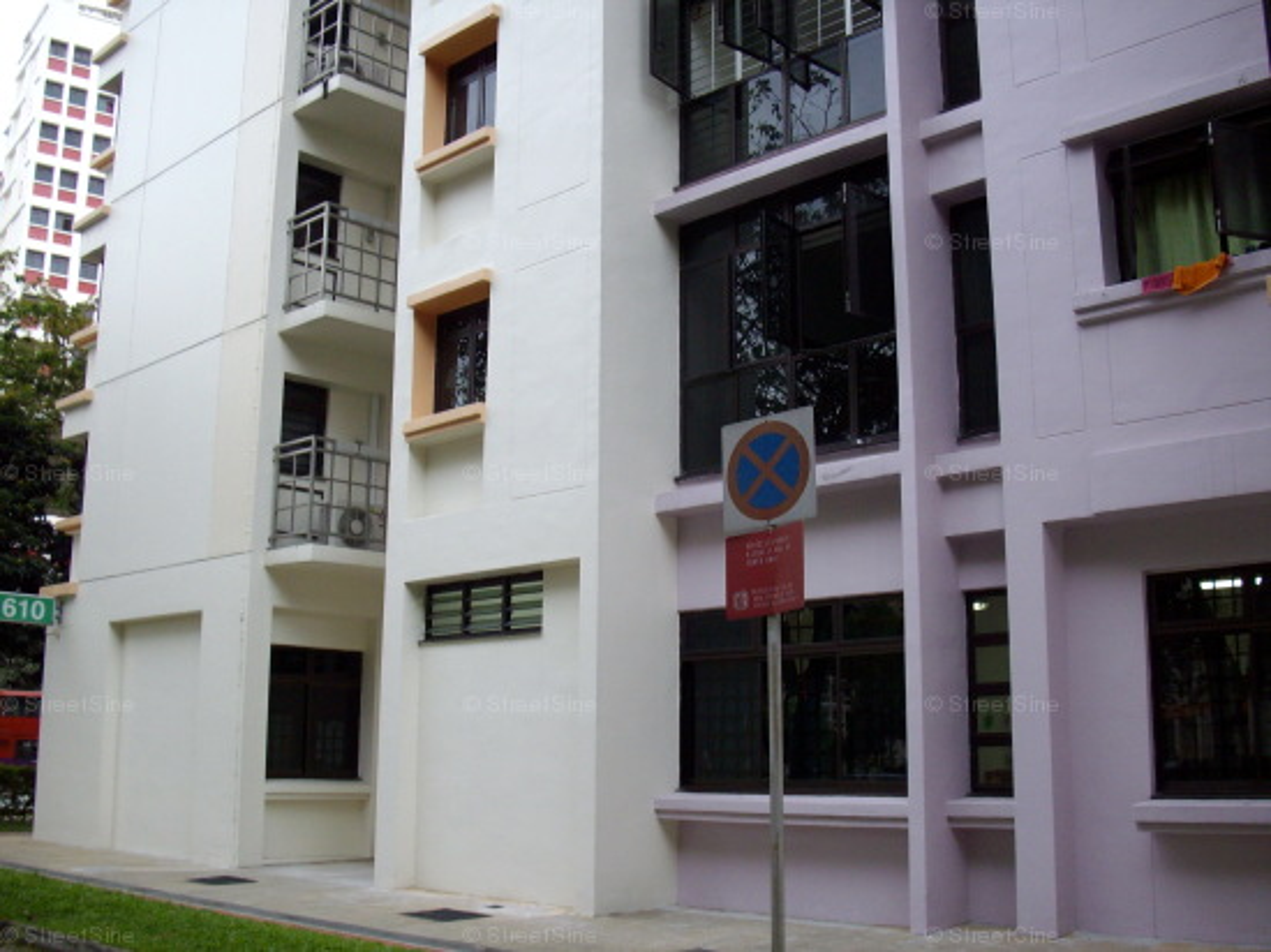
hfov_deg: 50.2
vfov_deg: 38.6
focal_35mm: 37
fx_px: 1358
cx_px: 636
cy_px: 476
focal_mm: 6.2
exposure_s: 1/60
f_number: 2.8
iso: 160
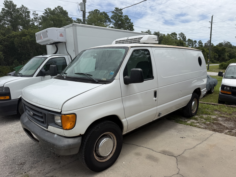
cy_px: 88
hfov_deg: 71.6
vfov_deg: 56.8
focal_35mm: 24
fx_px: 164
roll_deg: +0.9
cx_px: 118
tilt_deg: -7.9
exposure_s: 1/6711
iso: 80
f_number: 1.78
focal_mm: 6.76
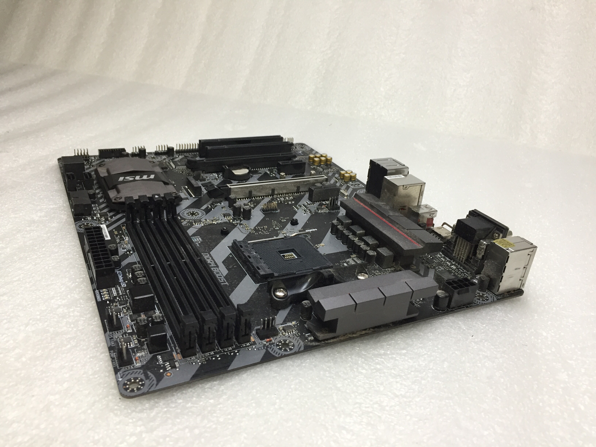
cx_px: 298
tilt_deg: -25.4
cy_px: 224
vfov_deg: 48.2
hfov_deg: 61.7
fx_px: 499
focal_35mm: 29
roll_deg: -6.5
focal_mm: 4.15
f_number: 2.2
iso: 50
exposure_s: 1/30
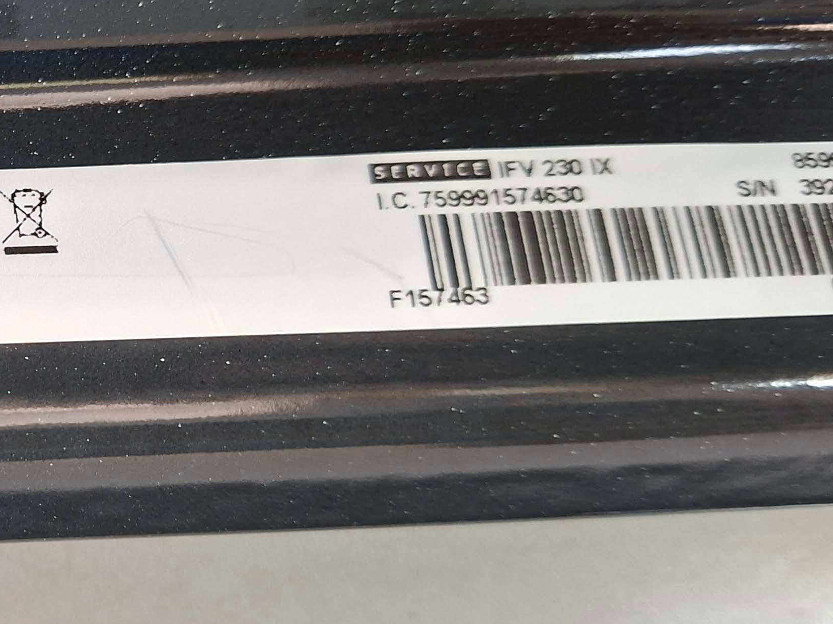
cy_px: 332
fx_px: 1347
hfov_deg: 30.0
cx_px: -132
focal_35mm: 56
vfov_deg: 26.1
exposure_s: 1/33
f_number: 1.8
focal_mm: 5.54
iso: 320
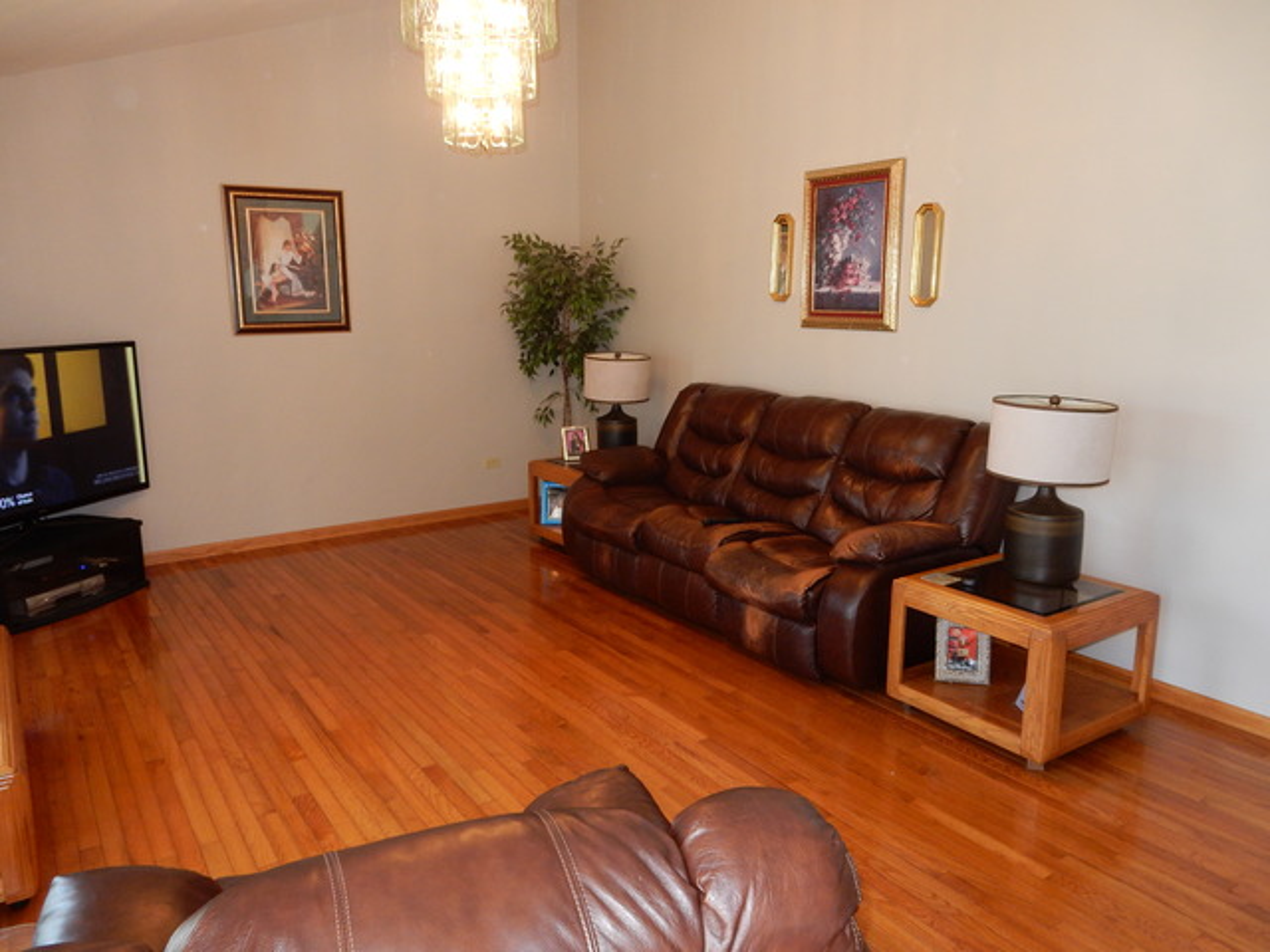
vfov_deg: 54.9
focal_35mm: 25
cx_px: 635
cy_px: 476
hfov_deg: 69.4
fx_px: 917
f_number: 3.7
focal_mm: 4.5
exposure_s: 1/30
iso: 220
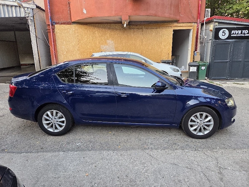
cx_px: 124
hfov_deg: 73.9
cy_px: 94
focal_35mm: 23
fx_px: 165
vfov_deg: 58.9
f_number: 1.8
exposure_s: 1/182
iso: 160
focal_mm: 5.4
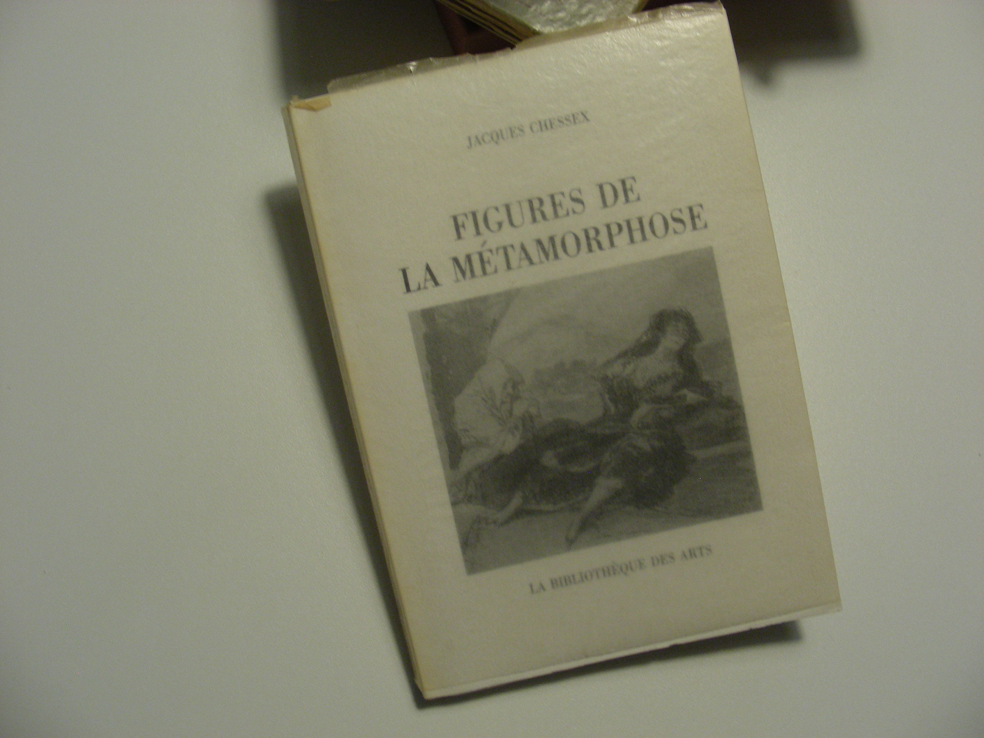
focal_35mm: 38
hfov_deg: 49.0
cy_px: 369
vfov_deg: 37.7
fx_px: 1080
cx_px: 492
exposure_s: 1/30
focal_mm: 6.3
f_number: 3.5
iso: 165
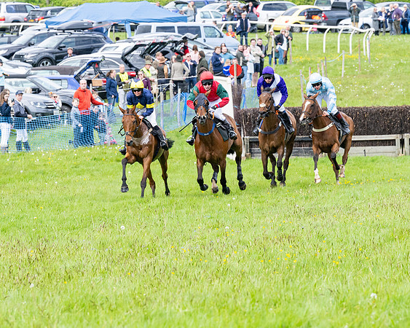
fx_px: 4296
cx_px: 204
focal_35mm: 354
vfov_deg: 4.4
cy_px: 143
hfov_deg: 5.5
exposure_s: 1/800
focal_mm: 145
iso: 400
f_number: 6.3
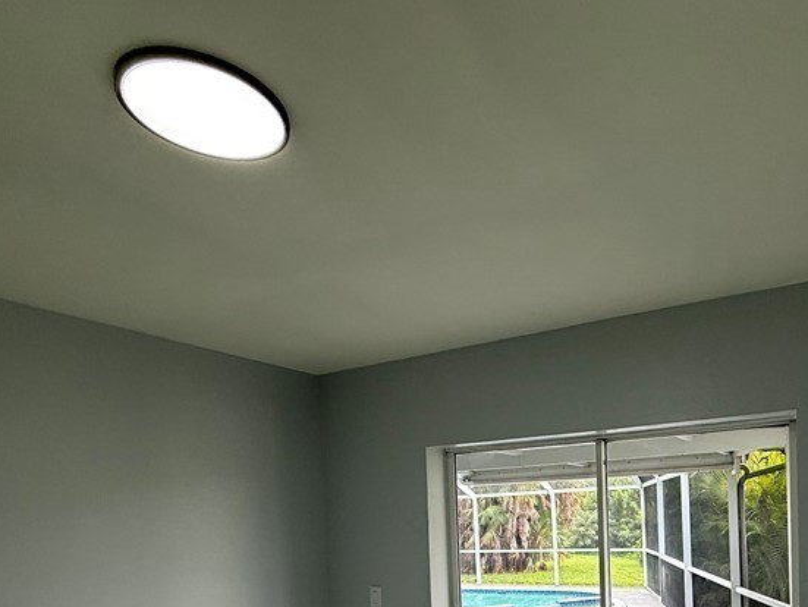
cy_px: 540
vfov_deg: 48.0
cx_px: 578
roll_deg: +1.4
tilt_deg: -0.7
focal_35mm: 26
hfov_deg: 64.3
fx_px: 607
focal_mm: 2.22
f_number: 2.2
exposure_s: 1/120
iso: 64
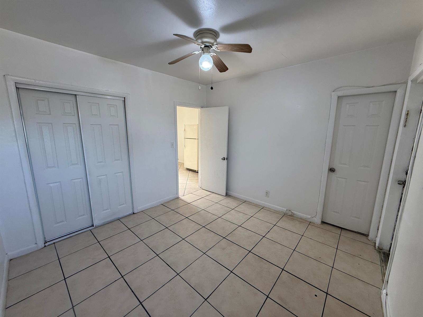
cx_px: 212
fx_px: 171
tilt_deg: -9.6
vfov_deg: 85.7
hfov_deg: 102.1
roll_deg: -0.4
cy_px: 158
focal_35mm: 14
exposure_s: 1/120
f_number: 2.2
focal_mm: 2.22
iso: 80
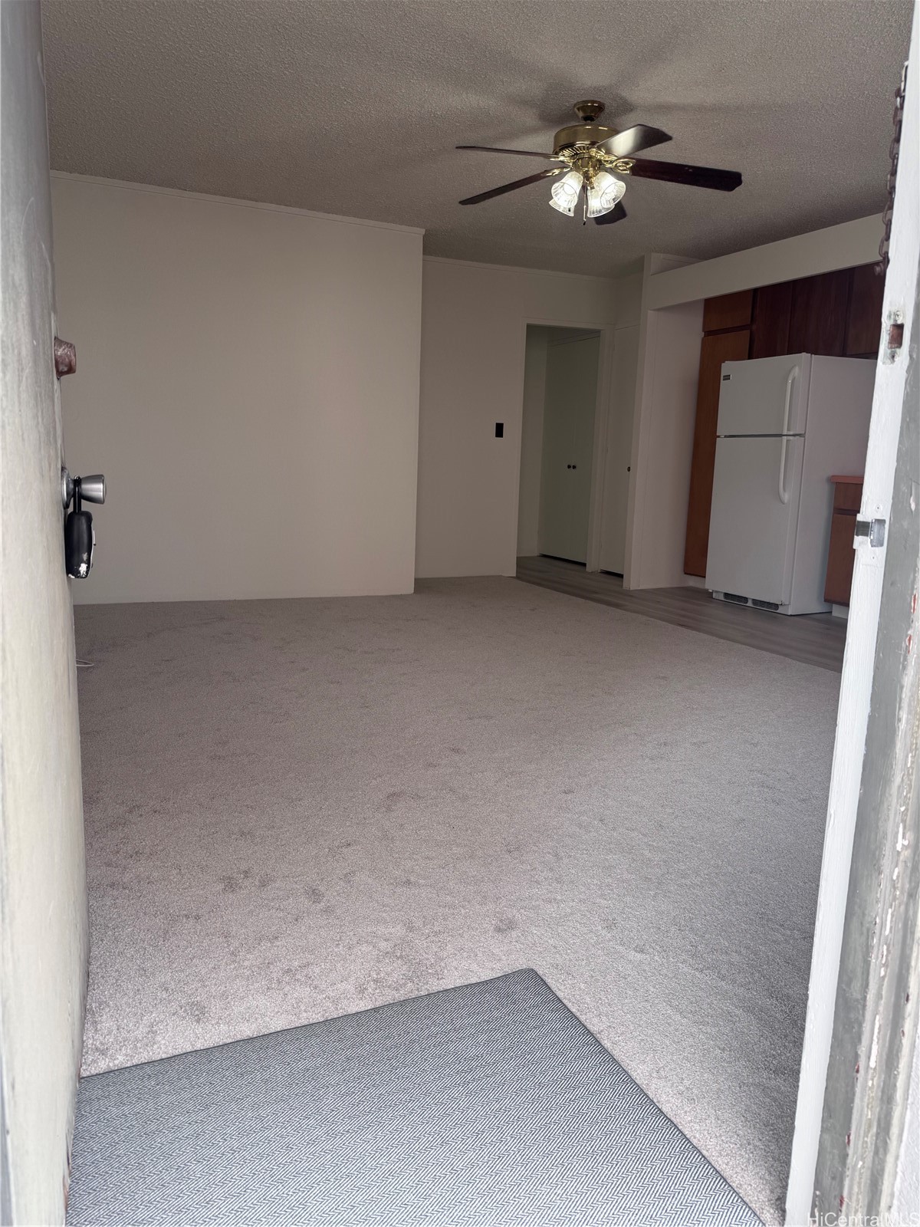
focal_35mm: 24
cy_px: 614
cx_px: 460
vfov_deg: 71.6
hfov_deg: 56.8
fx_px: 850
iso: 64
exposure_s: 1/200
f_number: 1.78
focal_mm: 6.76
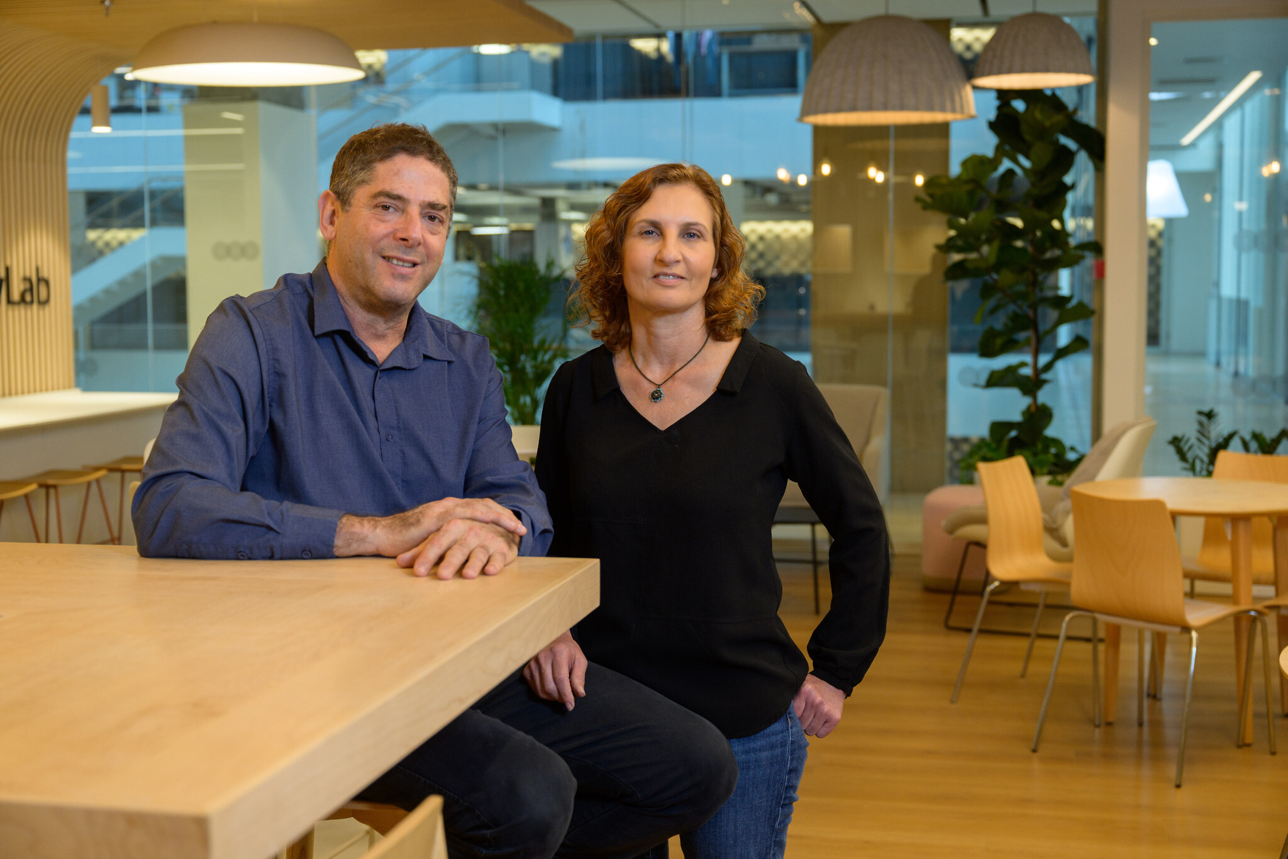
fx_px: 1717
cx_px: 644
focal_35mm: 48
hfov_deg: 41.1
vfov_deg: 28.1
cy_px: 430
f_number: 4
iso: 500
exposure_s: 1/160
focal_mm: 48
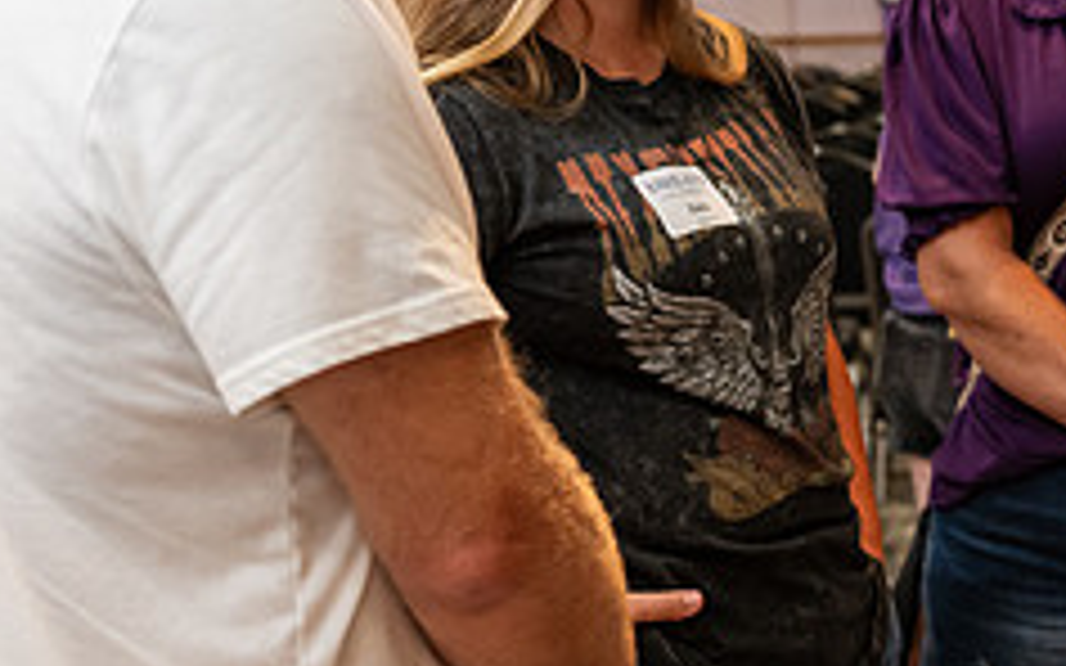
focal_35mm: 100
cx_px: 958
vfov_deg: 13.1
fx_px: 2905
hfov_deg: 20.4
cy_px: 250
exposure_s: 1/125
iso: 2000
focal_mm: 40
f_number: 3.5
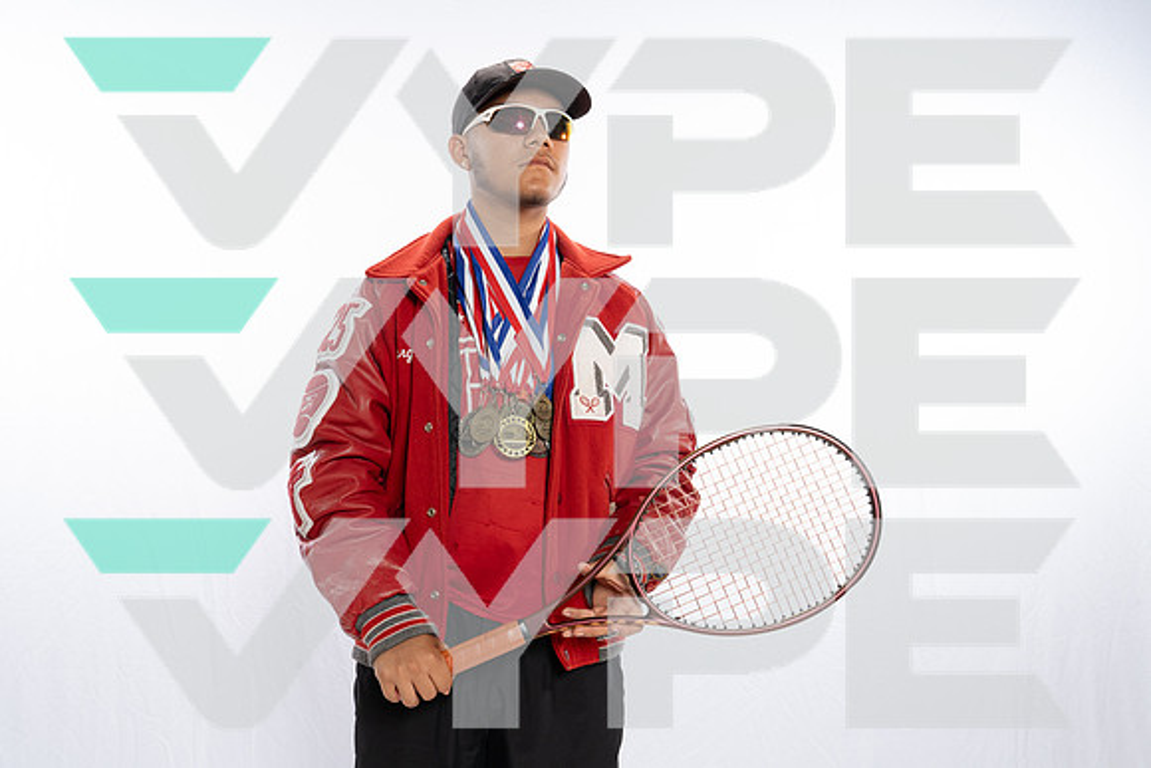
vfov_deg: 37.9
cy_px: 384
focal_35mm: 35
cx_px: 576
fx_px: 1119
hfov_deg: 54.4
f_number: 11
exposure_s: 1/250
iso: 1250
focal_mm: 35
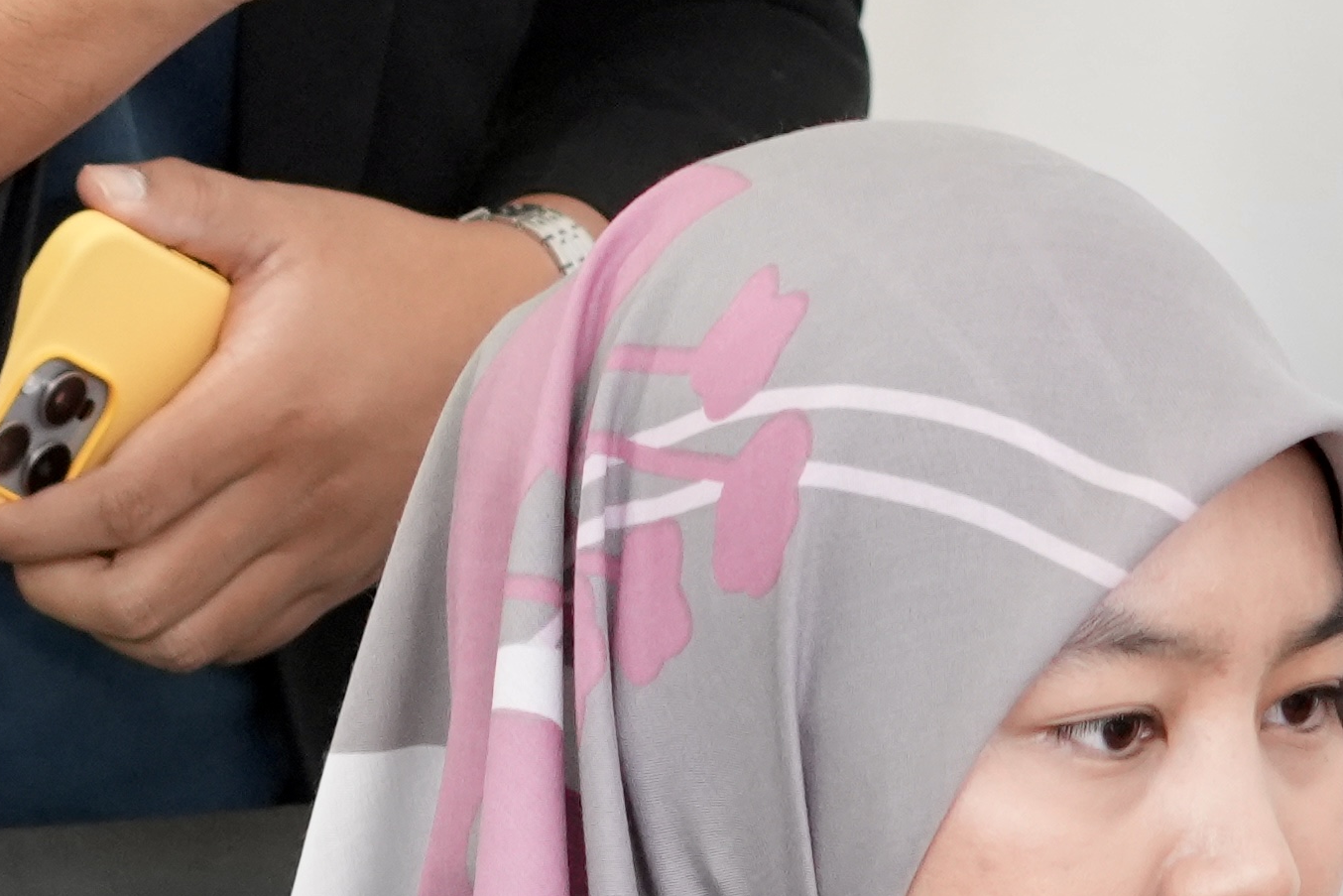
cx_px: 171
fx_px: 12796
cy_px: 163
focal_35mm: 343
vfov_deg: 4.0
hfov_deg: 6.0
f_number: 3.5
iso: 800
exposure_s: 1/50
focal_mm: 50
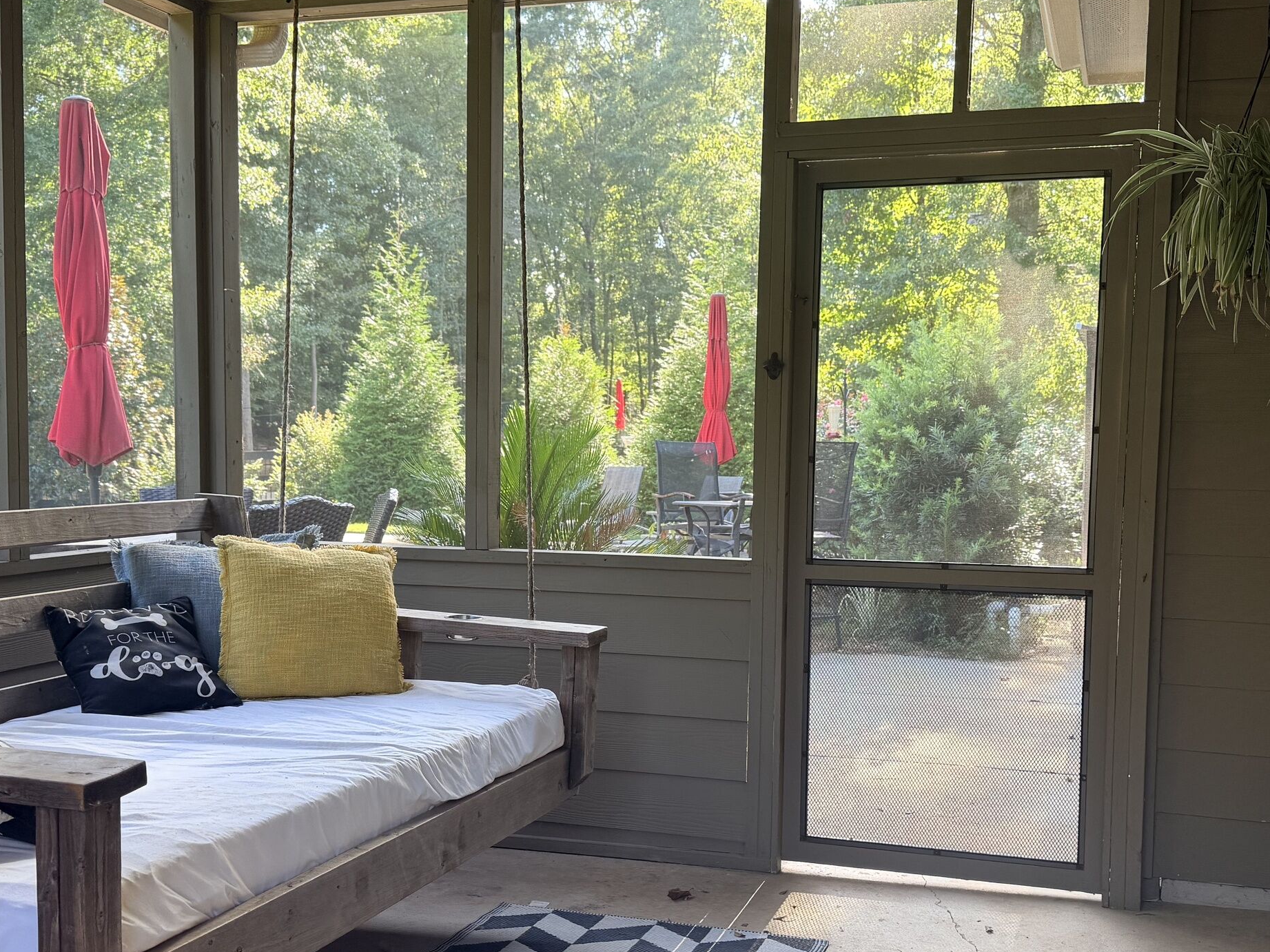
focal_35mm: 40
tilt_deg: -5.0
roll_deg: -1.1
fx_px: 1467
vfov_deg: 35.9
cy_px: 541
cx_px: 647
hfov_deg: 46.8
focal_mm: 6.76
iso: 80
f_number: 1.78
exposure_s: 1/121
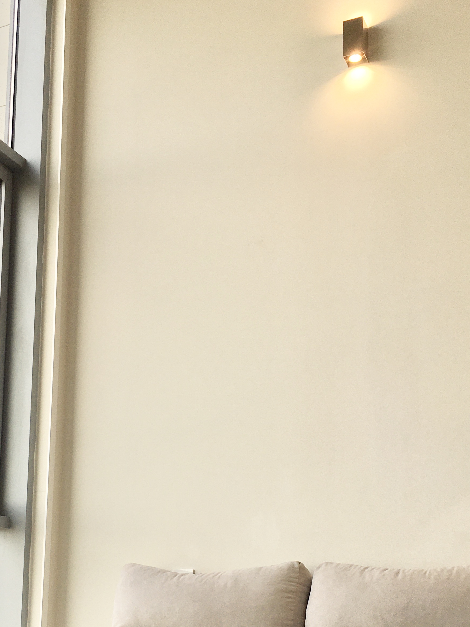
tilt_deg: +5.6
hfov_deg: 29.0
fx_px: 905
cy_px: 500
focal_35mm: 50
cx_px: 180
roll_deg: -1.0
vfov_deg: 36.9
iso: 25
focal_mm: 4.15
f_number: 2.2
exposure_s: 1/204
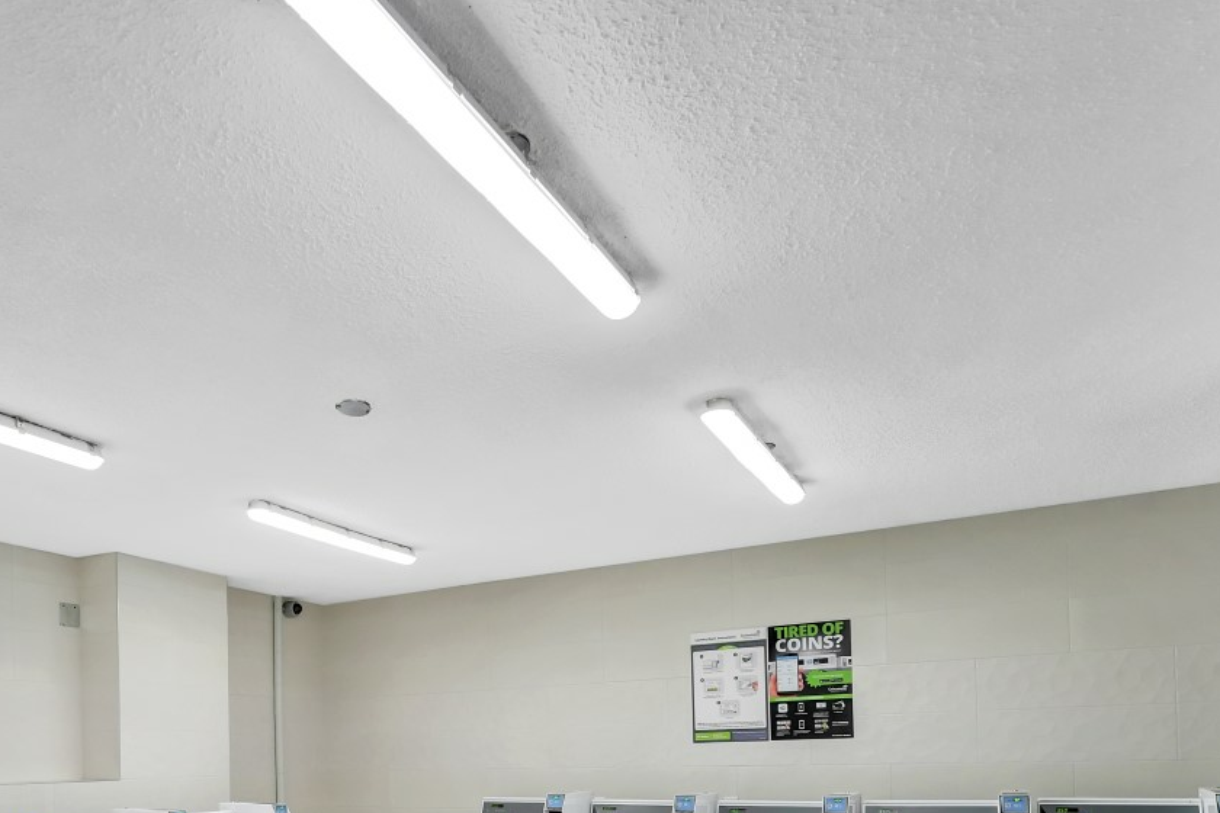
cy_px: 732
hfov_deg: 65.8
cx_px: 418
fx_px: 915
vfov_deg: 43.7
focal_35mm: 27
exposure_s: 1/60
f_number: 6.3
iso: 400
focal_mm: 14
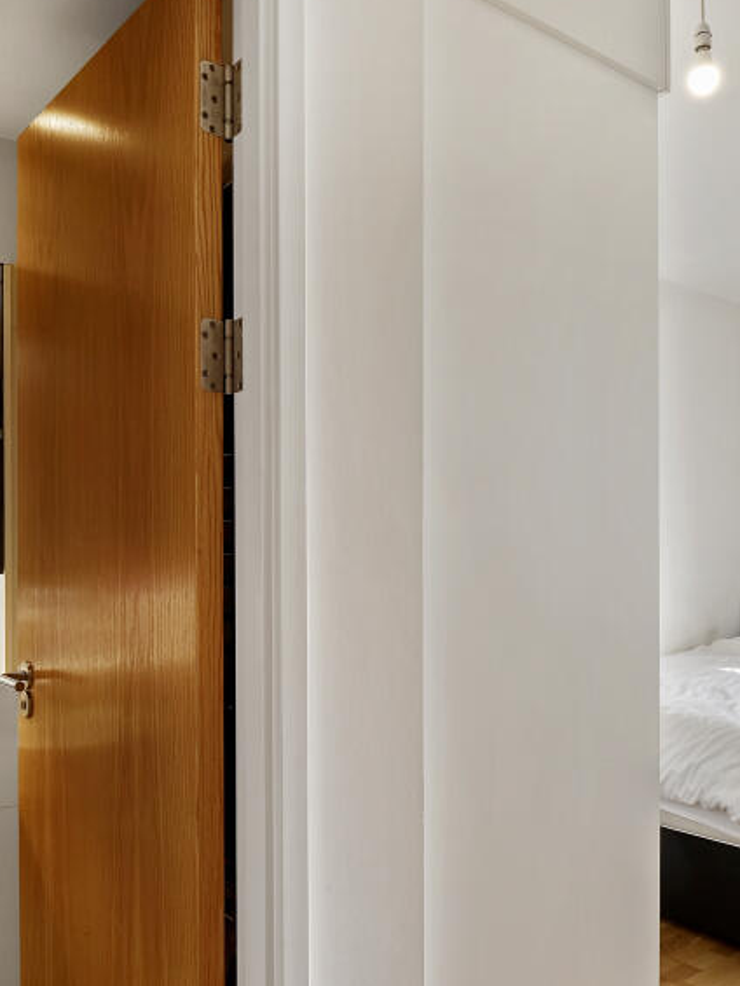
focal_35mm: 29
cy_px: 574
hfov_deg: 48.2
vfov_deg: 61.3
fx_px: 826
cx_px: 391
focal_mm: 8
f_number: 9
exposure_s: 1/8
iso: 200
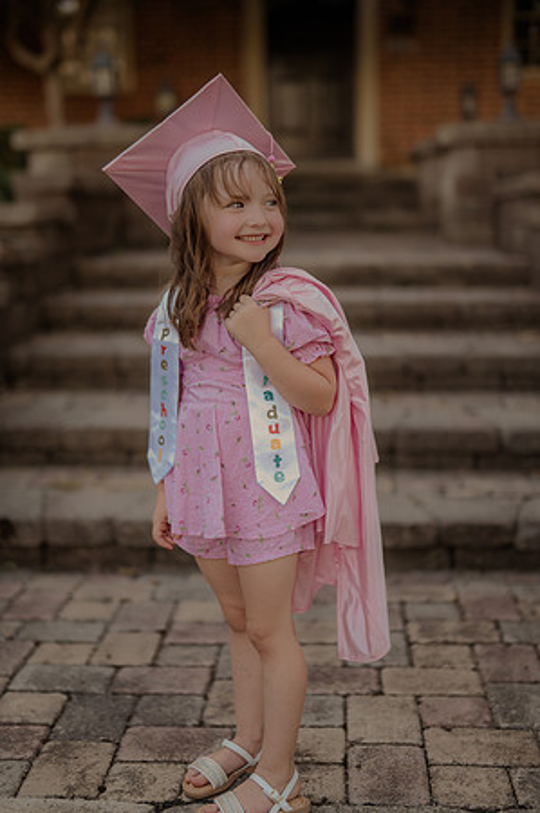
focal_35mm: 50
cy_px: 406
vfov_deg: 39.6
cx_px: 270
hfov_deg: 26.9
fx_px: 1128
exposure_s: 1/250
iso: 80
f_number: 2
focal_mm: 50
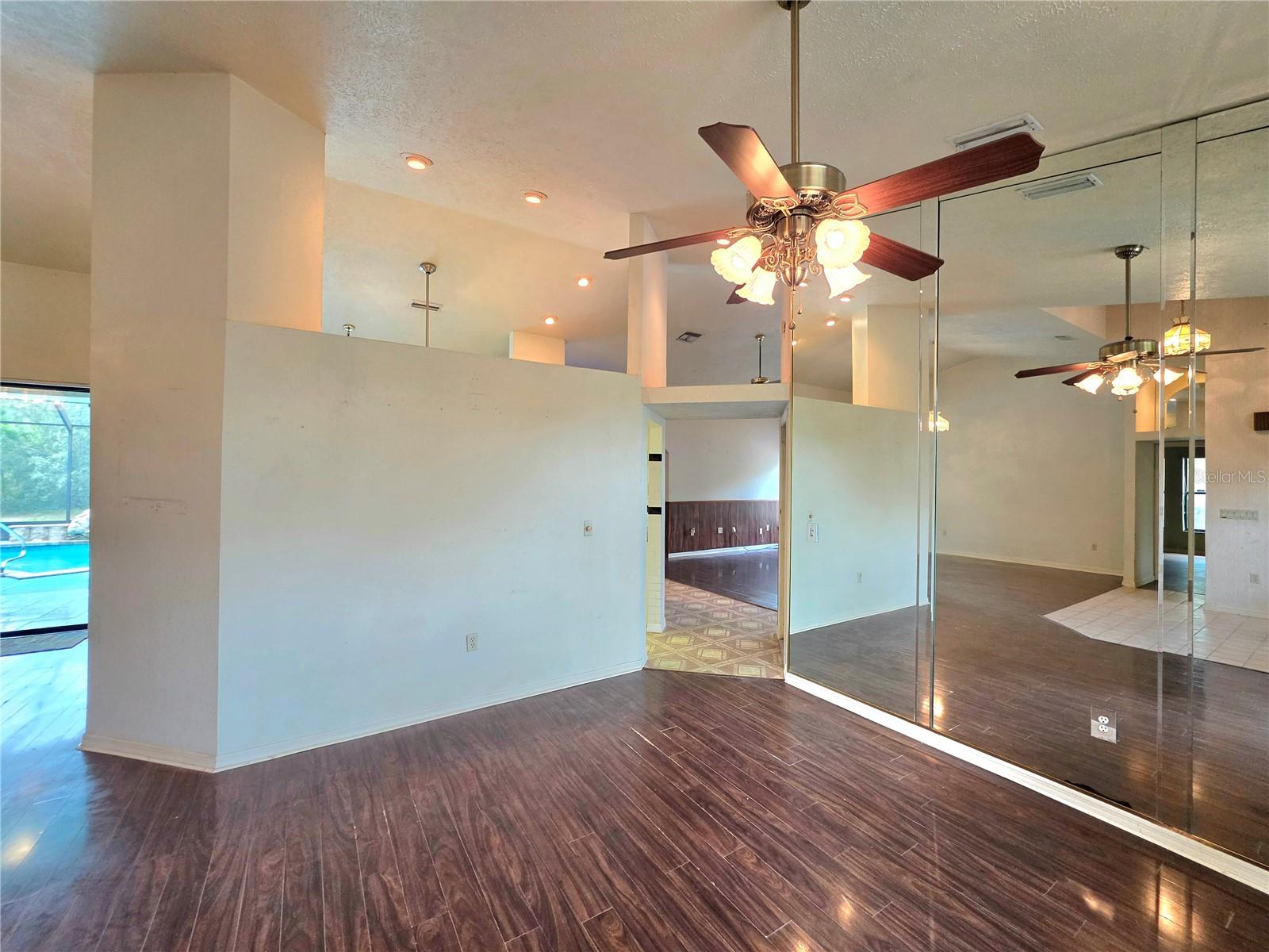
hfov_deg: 106.2
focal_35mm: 13
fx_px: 477
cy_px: 476
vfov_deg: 89.9
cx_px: 634
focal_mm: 2.2
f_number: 1.9
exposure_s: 1/120
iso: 125
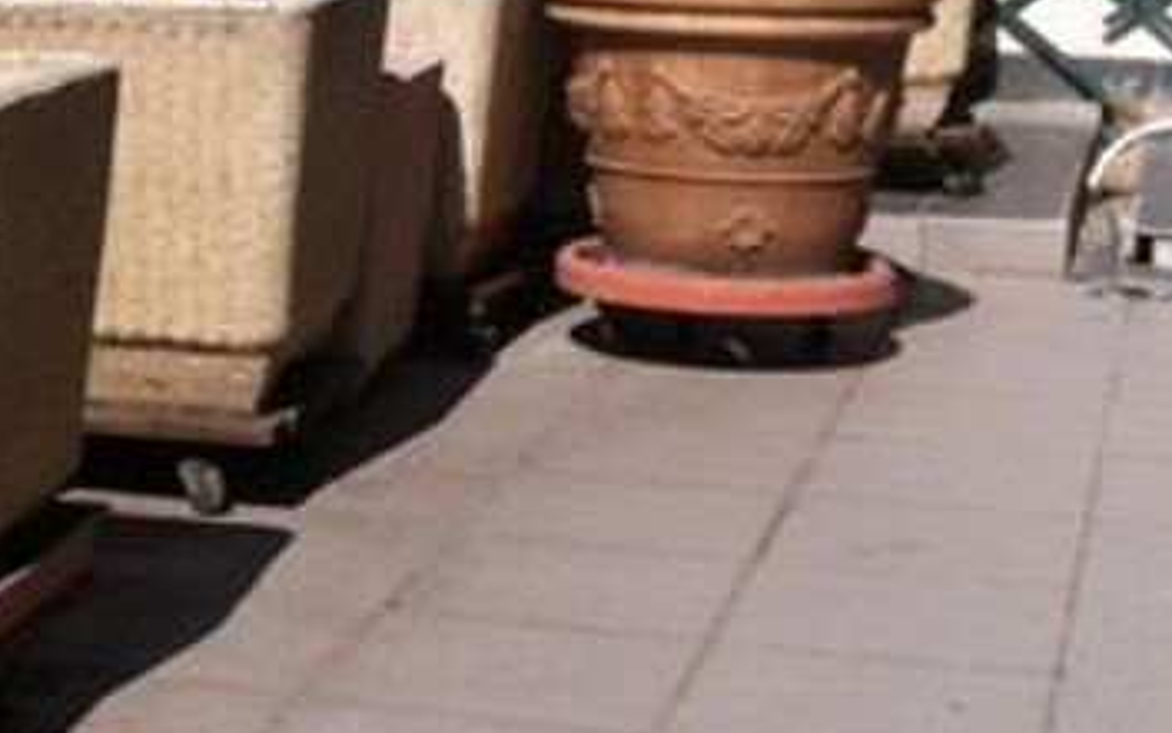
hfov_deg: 18.9
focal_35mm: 105
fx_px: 3355
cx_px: -159
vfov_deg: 12.5
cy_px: 290
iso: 80
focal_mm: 3.85
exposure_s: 1/1774
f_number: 2.8
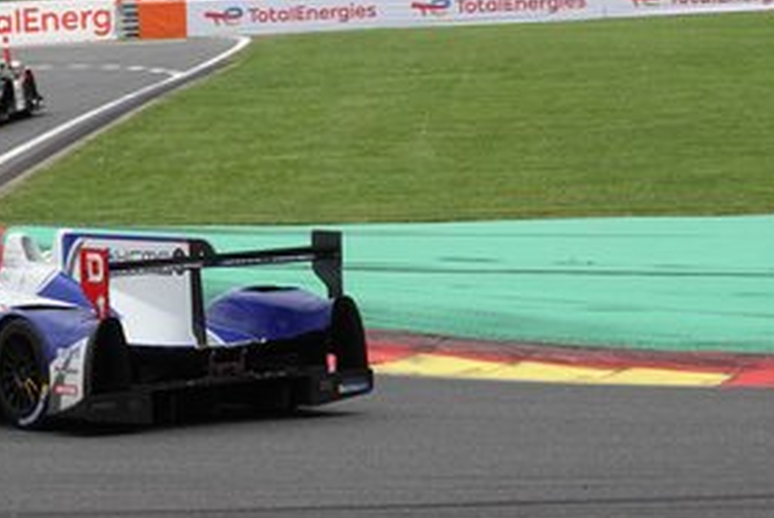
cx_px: 189
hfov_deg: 11.8
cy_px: 284
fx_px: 3723
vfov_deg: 8.0
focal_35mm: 173
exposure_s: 1/800
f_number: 4
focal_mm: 39.42
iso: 250
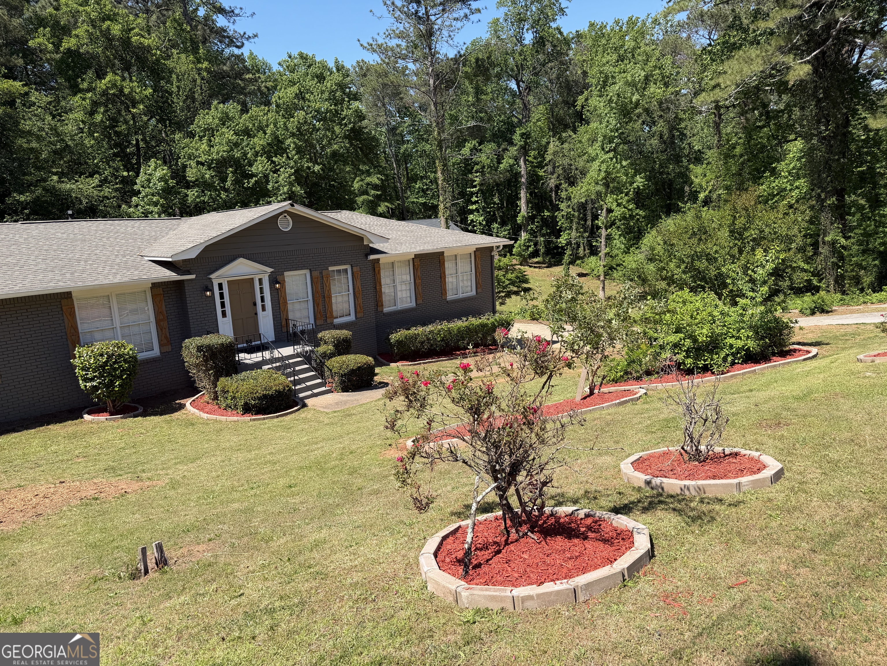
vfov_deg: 56.8
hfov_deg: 71.6
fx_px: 615
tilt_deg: -10.7
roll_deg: +4.5
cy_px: 333
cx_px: 444
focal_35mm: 24
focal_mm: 6.76
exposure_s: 1/2611
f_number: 1.78
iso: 80
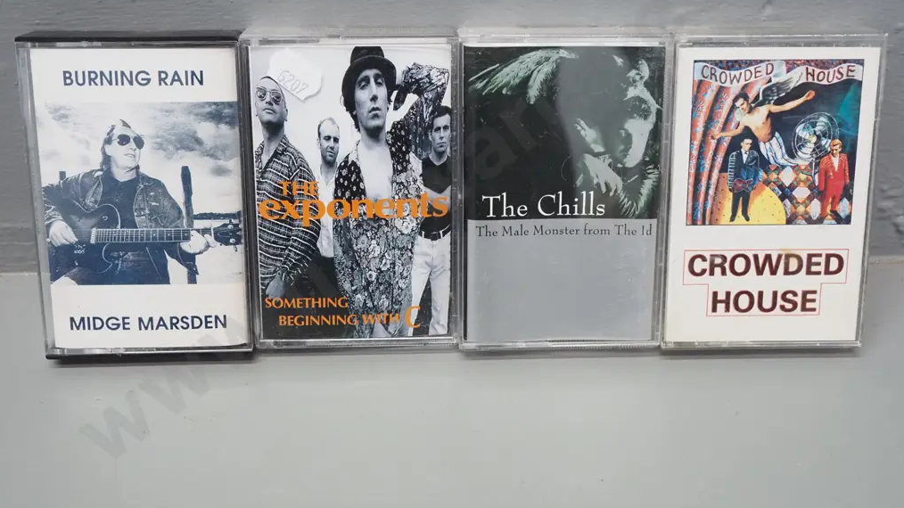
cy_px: 176
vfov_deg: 27.0
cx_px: 455
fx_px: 1055
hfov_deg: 46.4
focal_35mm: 44
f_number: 5.6
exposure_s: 1/125
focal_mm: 20
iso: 3200
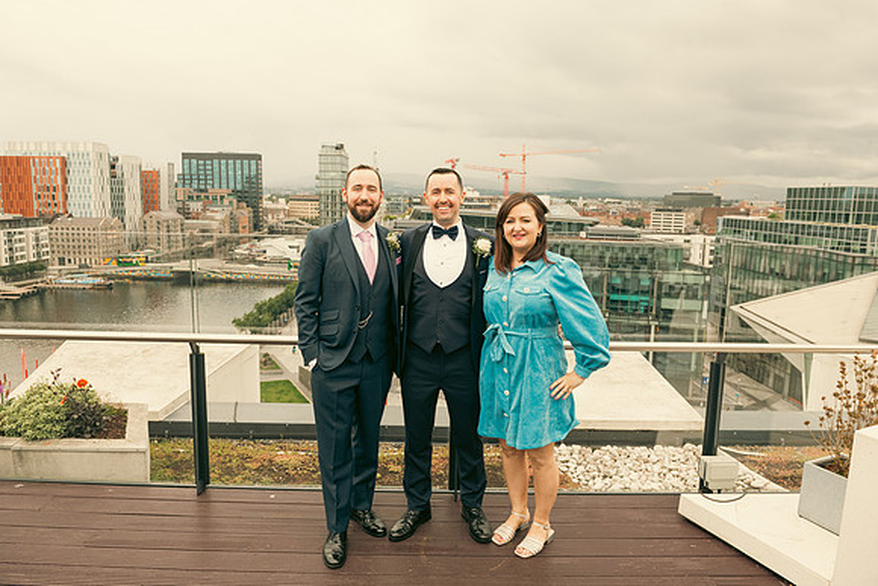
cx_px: 439
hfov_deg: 73.7
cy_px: 293
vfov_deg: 53.2
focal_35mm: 24
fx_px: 585
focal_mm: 24
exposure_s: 1/250
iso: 320
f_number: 6.3
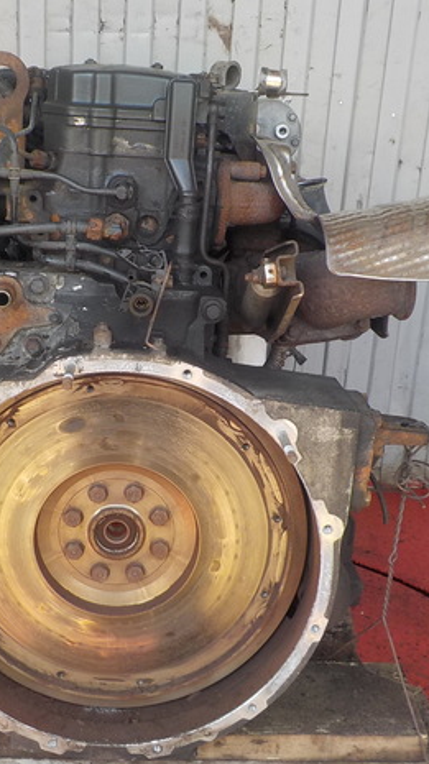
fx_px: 912
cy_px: 380
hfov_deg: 26.3
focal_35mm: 45
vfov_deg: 45.5
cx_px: 127
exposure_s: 1/125
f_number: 3.3
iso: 125
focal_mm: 4.1
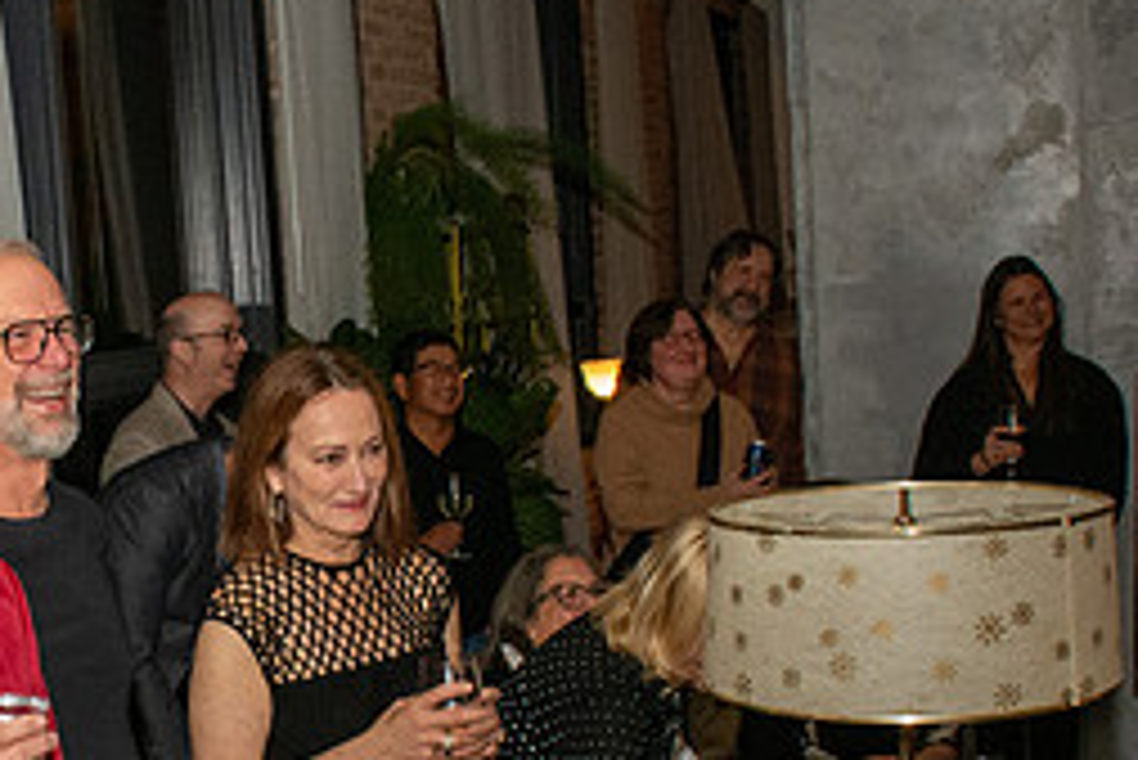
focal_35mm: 62
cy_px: 659
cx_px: 139
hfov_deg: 31.1
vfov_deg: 21.5
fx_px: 1961
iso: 5000
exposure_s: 1/160
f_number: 10
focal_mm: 18
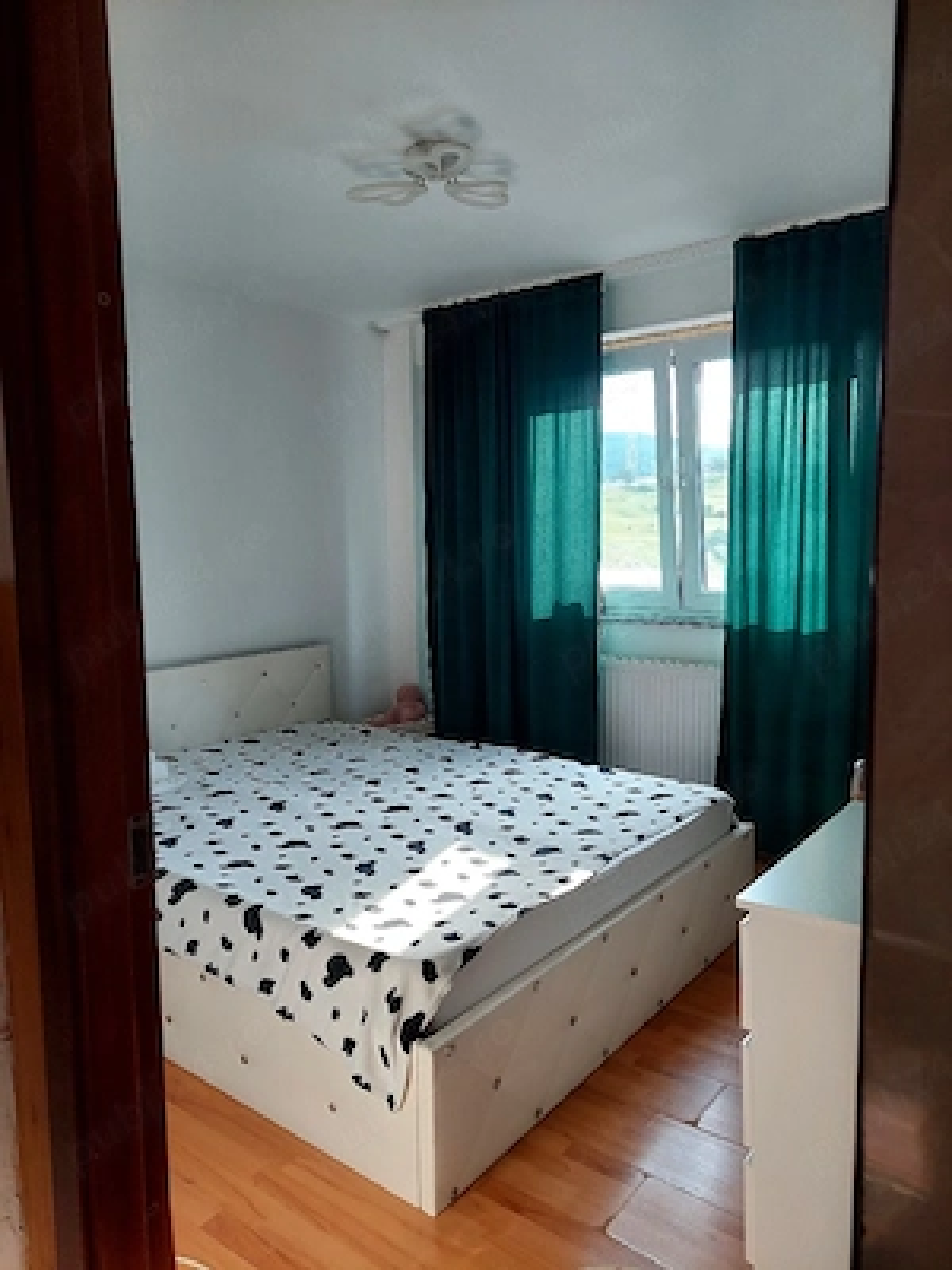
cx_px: 476
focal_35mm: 24
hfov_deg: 56.8
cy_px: 635
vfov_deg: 71.6
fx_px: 880
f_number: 1.8
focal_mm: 5.23
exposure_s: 1/50
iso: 50
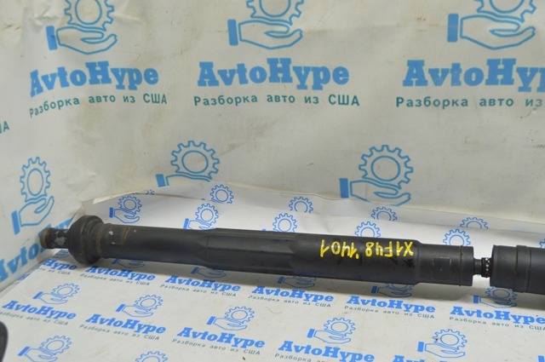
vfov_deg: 32.9
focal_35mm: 40
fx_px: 612
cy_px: 181
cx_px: 272
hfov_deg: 48.0
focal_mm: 27
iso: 400
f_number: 5.6
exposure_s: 1/20
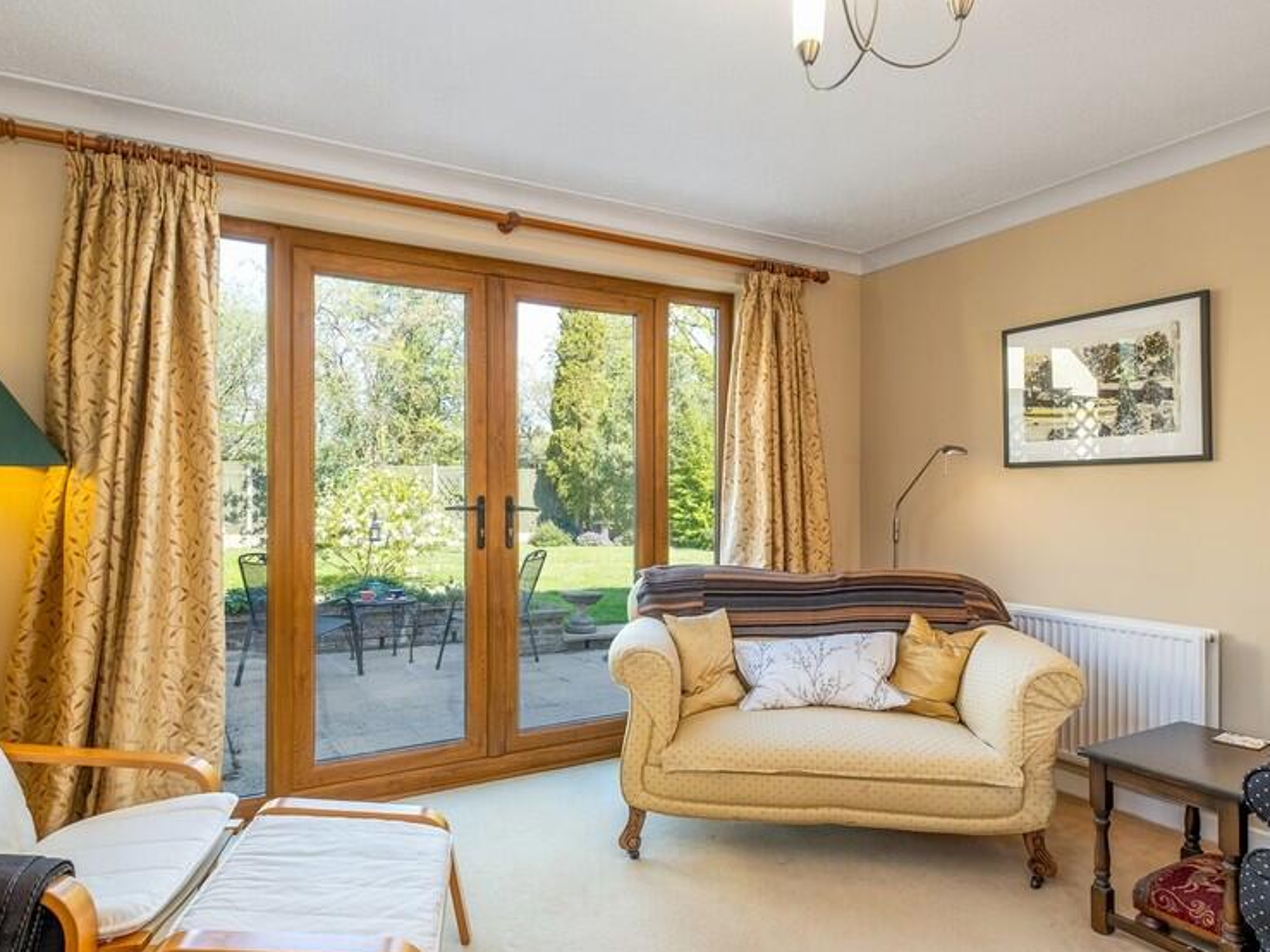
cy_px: 528
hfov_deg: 81.7
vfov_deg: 65.8
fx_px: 734
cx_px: 624
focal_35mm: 20
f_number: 7.1
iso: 250
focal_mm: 10
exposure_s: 1/50
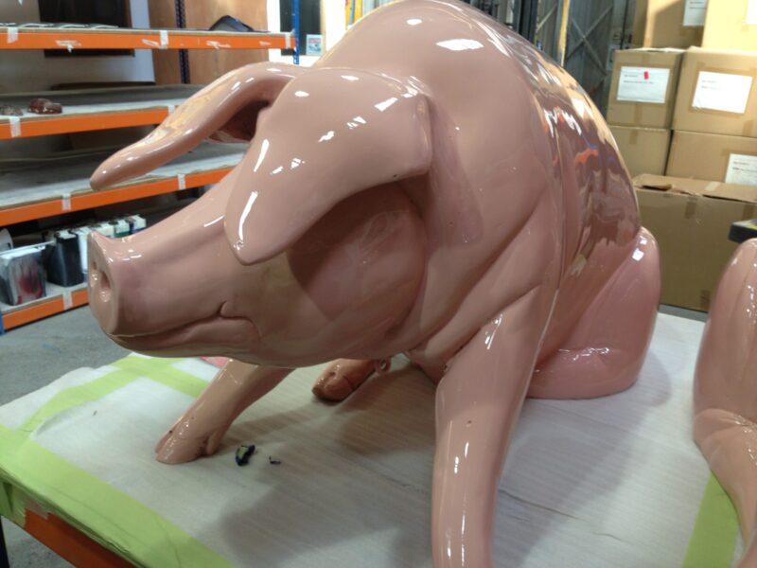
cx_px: 378
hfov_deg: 55.4
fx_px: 722
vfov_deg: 42.9
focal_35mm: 33
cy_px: 284
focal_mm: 4.13
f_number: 2.4
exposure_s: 1/20
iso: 50
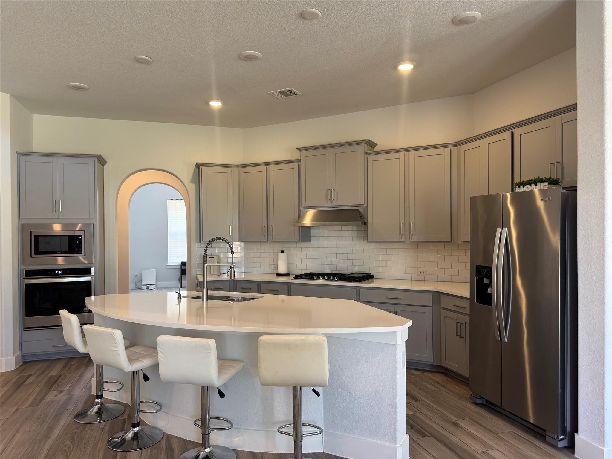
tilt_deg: -0.6
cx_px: 306
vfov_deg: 56.8
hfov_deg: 71.6
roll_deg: +0.5
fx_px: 424
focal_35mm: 24
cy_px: 230
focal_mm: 6.76
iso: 125
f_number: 1.78
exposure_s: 1/60
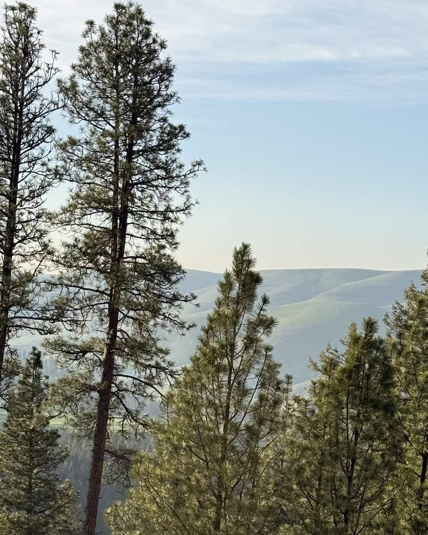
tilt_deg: -6.5
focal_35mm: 88
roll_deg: -4.4
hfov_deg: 17.4
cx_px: 122
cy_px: 495
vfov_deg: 21.2
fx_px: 1394
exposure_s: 1/2273
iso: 100
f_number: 1.78
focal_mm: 6.76
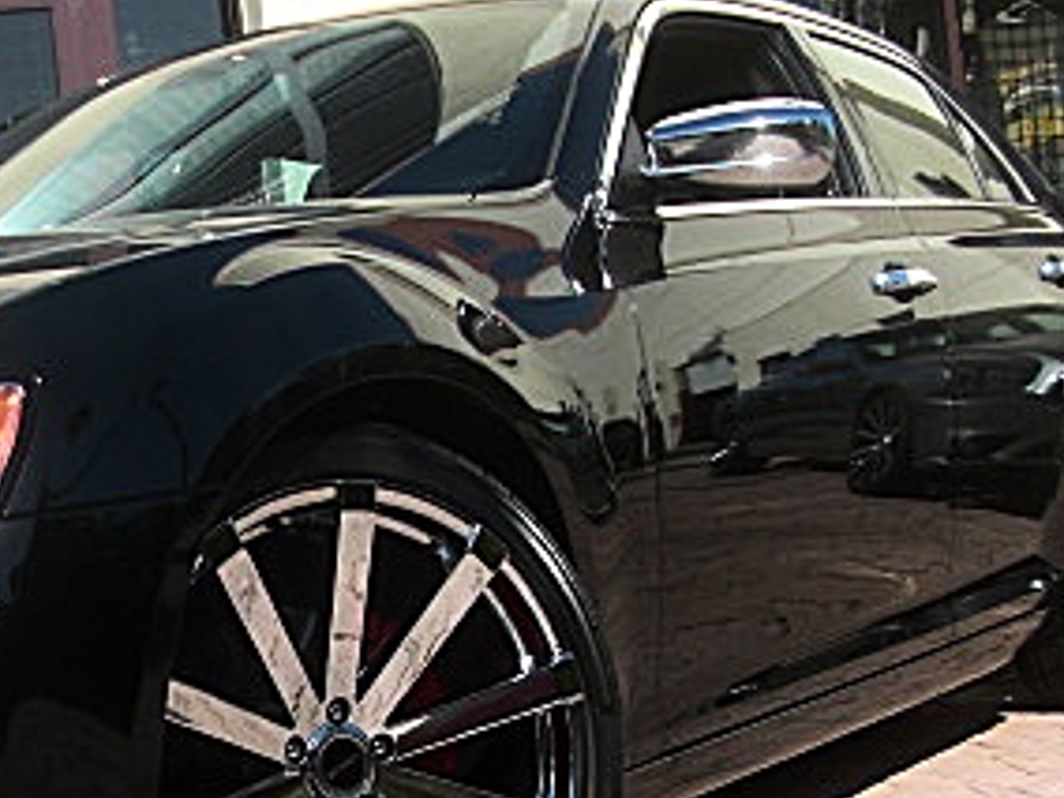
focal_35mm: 81
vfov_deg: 17.9
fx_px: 2490
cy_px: 716
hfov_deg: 23.5
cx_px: 127
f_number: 2.8
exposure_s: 1/640
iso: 50
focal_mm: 6.3
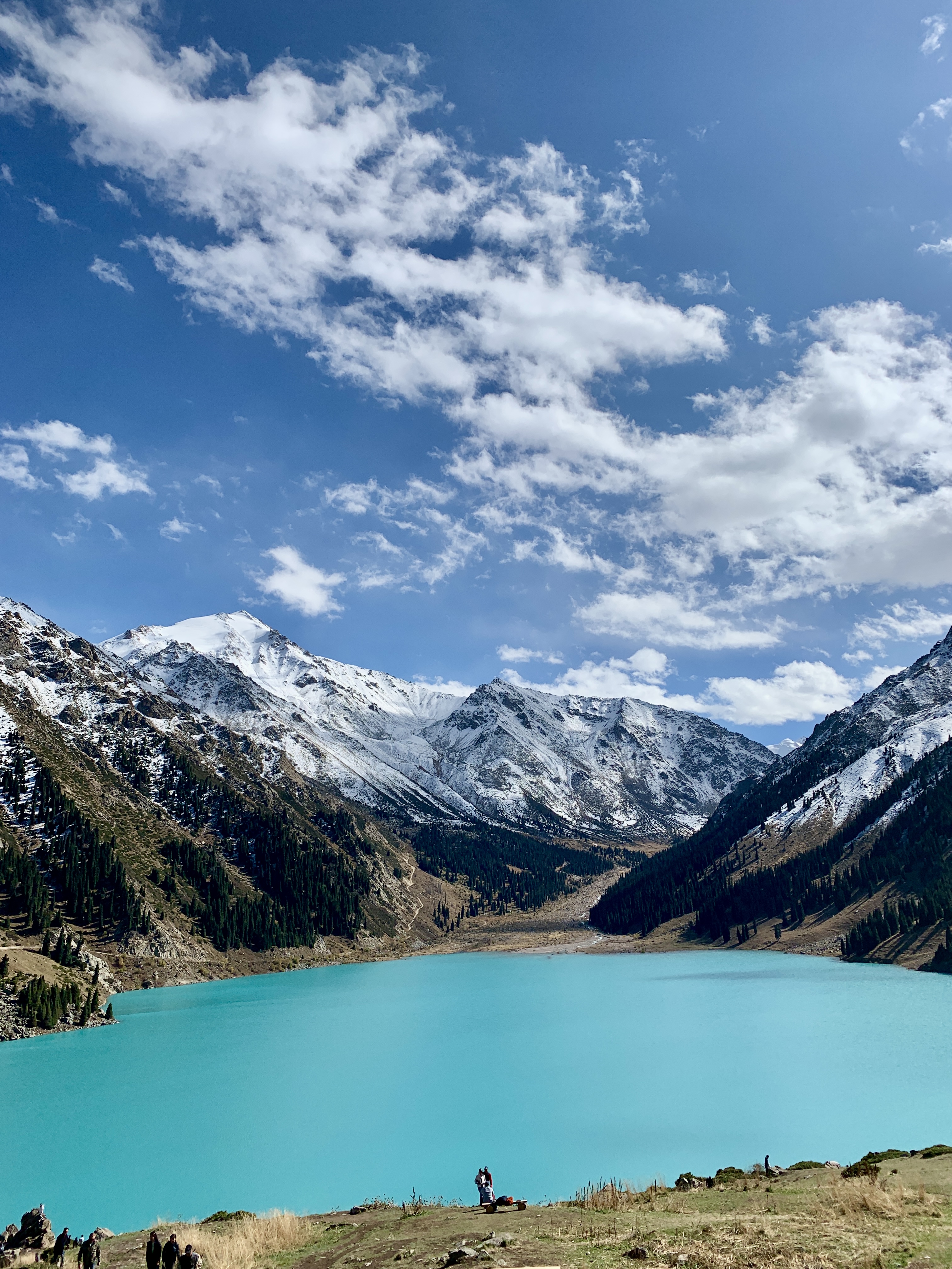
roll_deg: +1.7
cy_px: 634
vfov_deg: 67.3
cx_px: 476
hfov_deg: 53.1
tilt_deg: +15.4
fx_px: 953
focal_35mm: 26
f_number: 1.8
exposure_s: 1/5714
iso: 25
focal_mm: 4.25
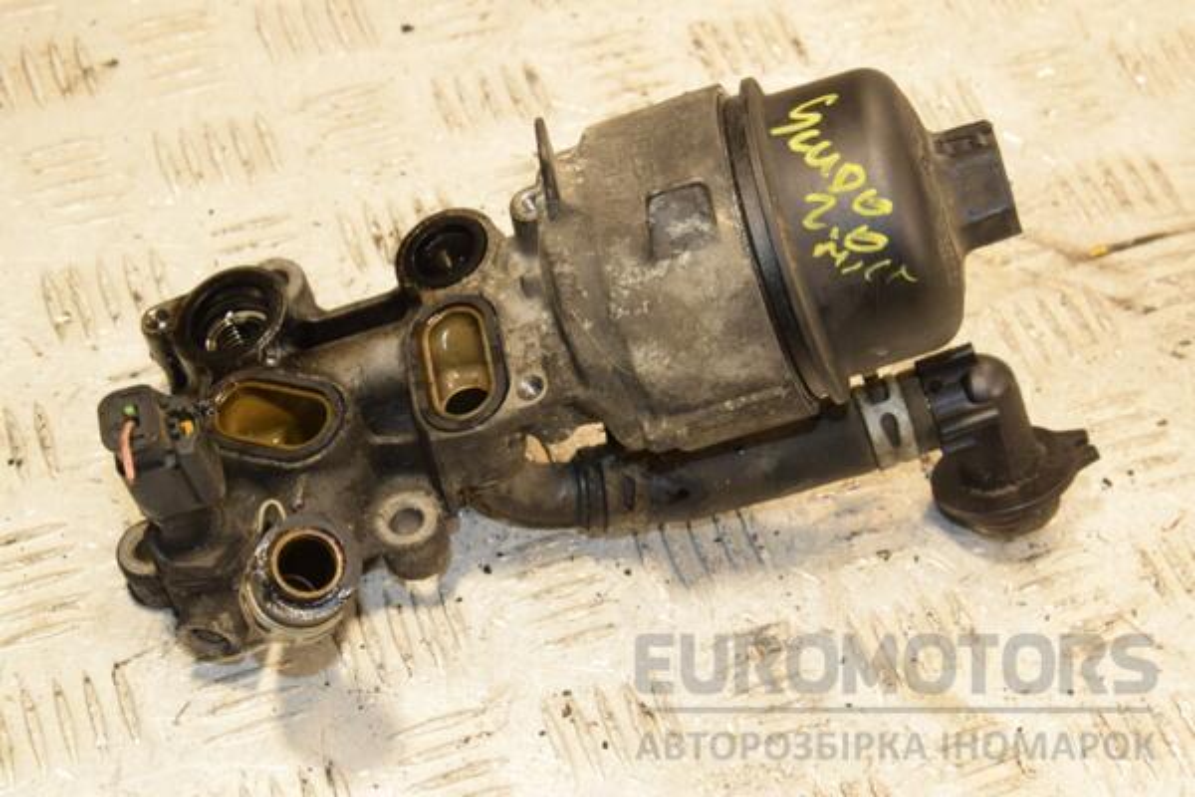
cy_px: 398
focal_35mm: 72
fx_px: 2390
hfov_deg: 28.1
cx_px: 598
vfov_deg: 18.9
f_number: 10
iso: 800
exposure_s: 1/50
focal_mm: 48
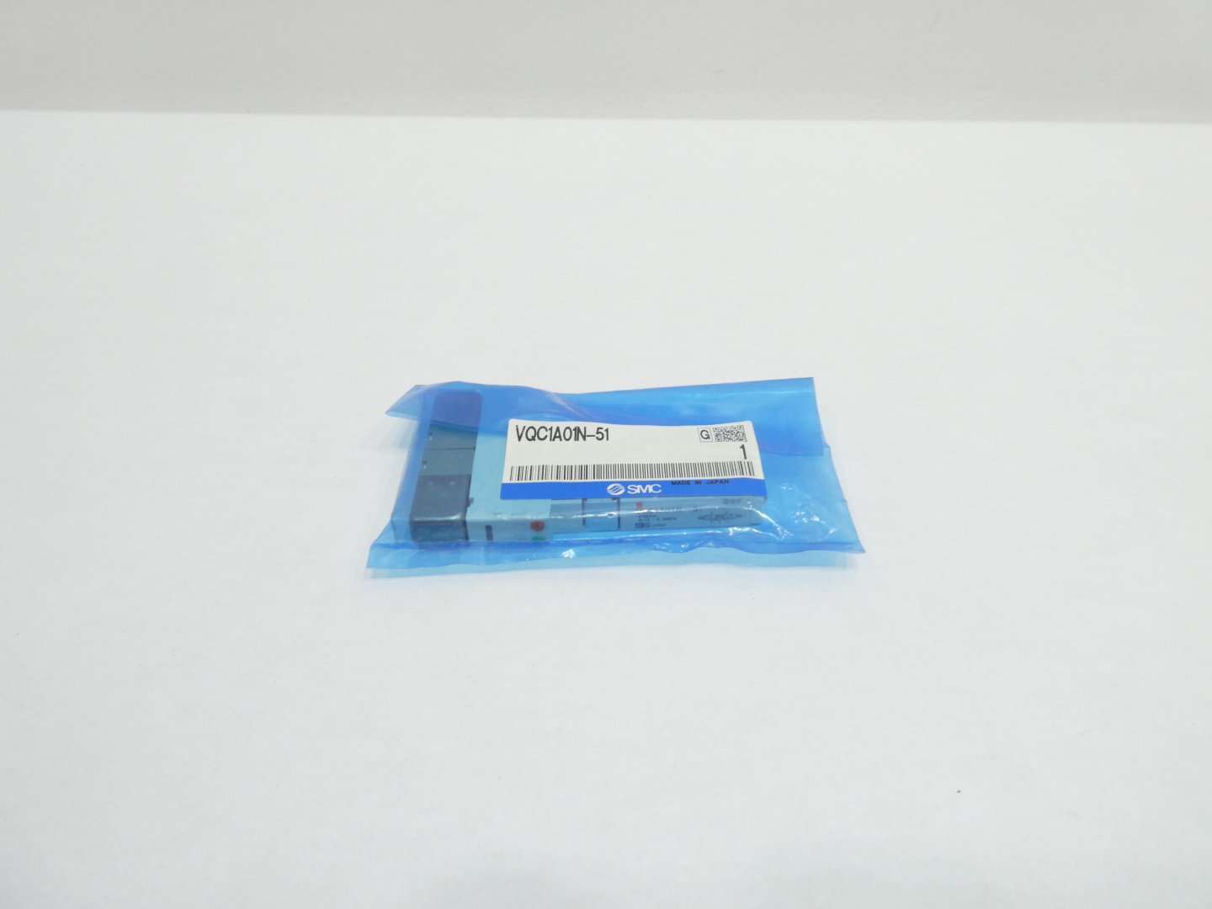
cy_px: 454
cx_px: 606
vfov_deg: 56.8
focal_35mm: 24
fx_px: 840
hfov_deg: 71.6
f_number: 3.3
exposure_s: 1/60
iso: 200
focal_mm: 4.3
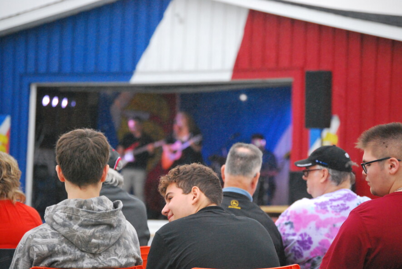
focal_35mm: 180
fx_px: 2012
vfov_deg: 7.6
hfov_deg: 11.4
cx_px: 201
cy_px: 134
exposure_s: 1/400
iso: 1600
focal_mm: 120
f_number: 5
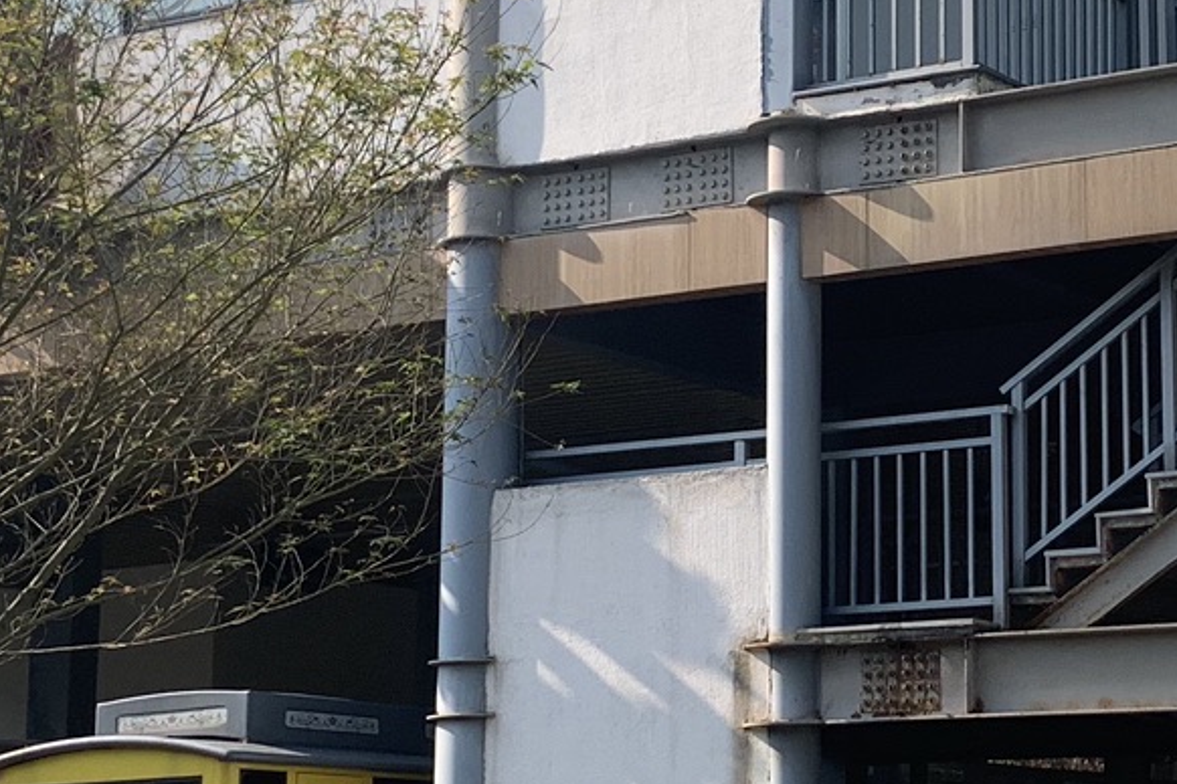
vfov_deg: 14.7
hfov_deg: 21.7
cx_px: 870
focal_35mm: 93
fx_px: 3040
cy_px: 436
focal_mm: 4.25
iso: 25
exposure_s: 1/1299
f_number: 1.8
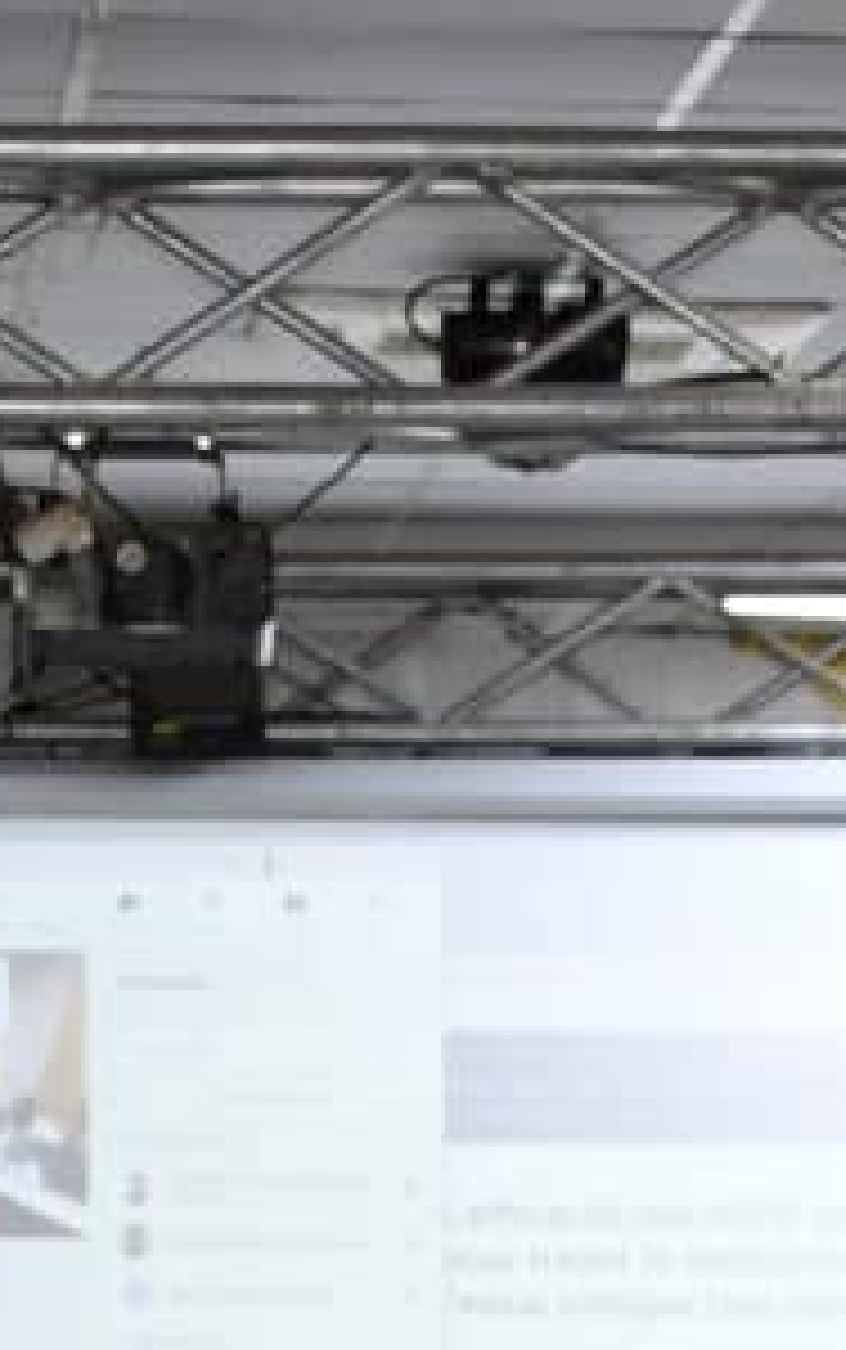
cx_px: 1017
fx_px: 9978
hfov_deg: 4.8
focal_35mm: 271
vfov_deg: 7.4
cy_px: 2981
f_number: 3.8
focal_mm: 26
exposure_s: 1/60
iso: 560
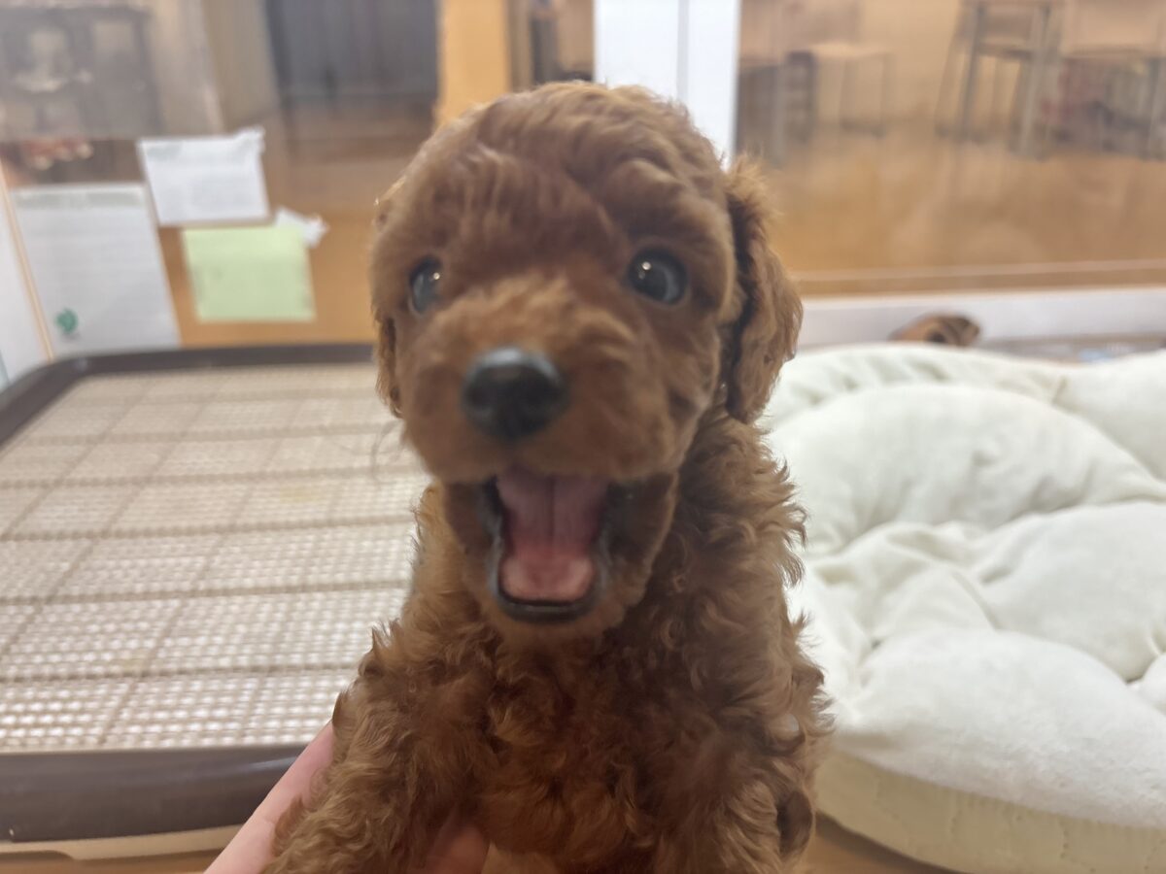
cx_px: 583
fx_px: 876
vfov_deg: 53.1
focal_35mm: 26
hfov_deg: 67.3
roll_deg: +0.3
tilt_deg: -26.2
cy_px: 437
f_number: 1.6
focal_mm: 5.96
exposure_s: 1/100
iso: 80
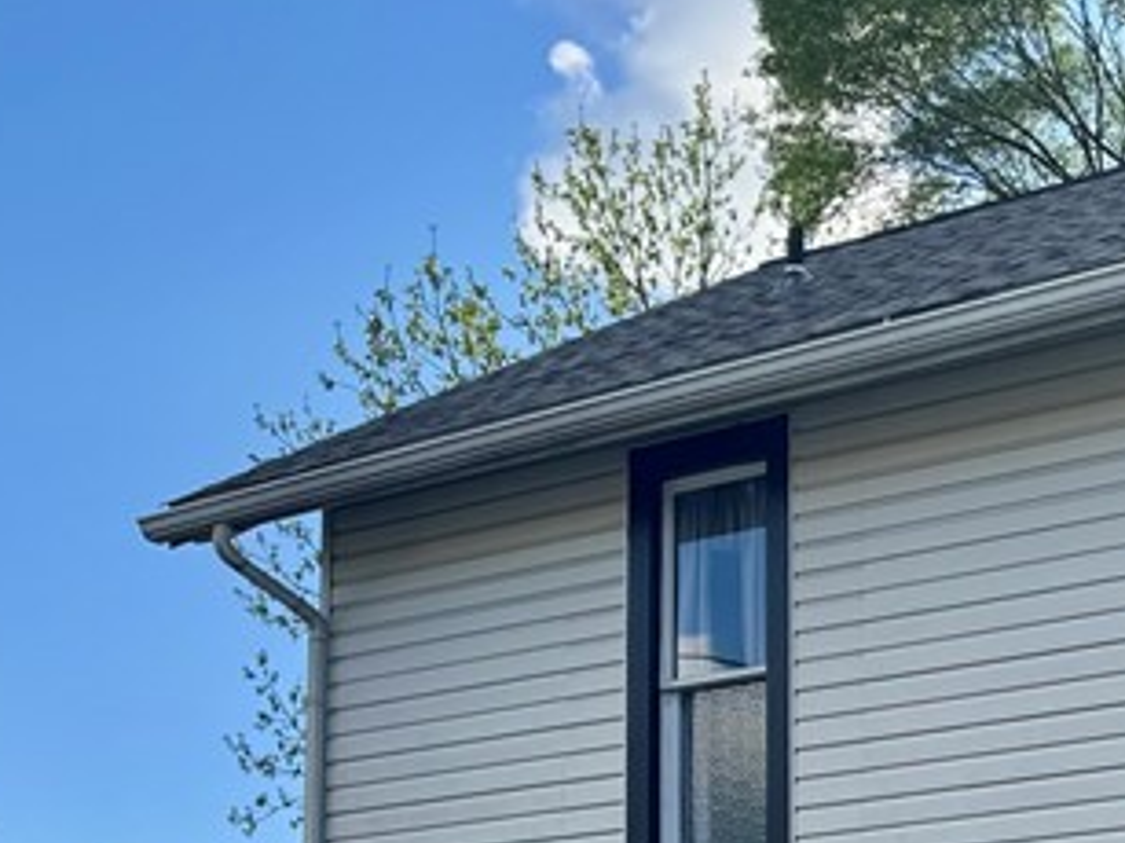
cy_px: 1195
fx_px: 2599
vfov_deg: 17.0
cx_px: 1469
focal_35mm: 80
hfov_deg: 21.9
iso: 80
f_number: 1.78
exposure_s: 1/2105
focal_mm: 6.76
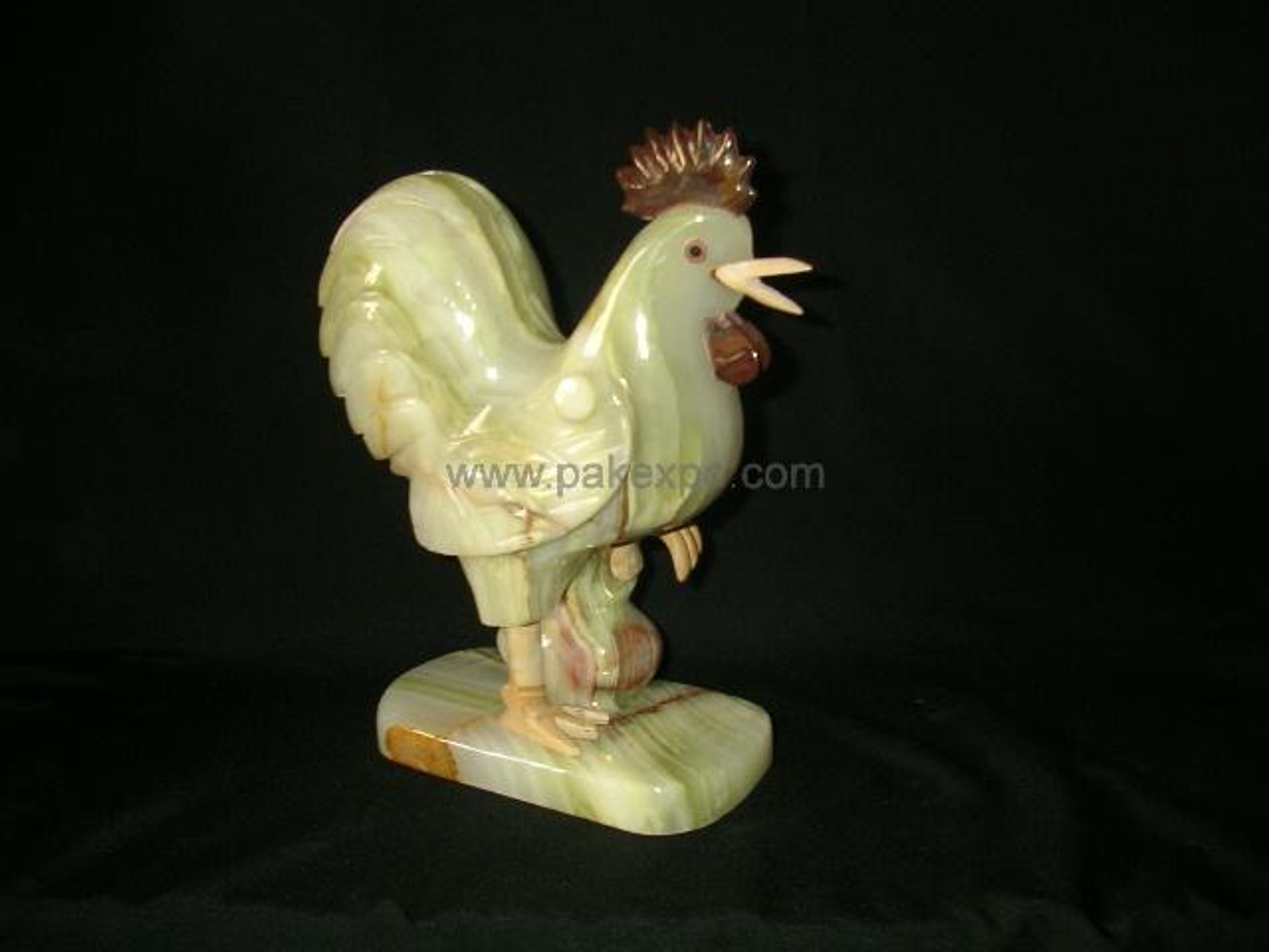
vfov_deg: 37.7
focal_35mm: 38
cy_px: 476
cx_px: 634
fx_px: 1393
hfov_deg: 49.0
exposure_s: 1/31.6
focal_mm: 6
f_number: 2.9
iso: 100
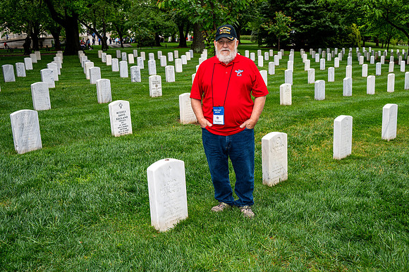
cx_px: 204
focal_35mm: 36
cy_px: 136
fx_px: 409
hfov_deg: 53.2
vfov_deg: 36.8
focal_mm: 36
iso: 200
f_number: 6.3
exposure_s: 1/100
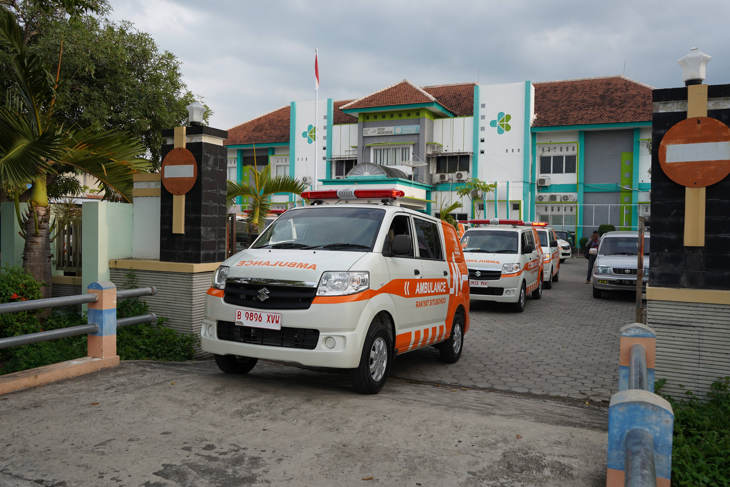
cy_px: 244
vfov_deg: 45.0
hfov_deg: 63.7
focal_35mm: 29
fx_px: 588
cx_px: 365
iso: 100
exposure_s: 1/160
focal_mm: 29
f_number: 5.6
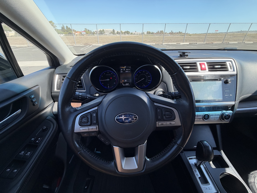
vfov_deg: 85.7
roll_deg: +0.1
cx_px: 128
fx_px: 104
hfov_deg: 102.1
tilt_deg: -30.8
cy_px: 96
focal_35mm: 14
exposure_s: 1/310
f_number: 2.2
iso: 50
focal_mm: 2.22
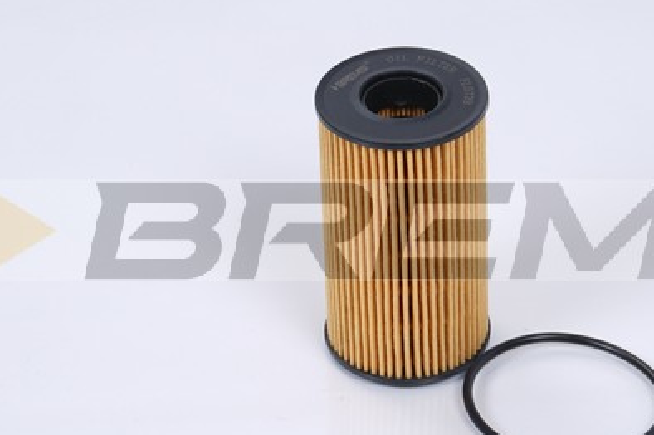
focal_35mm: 93
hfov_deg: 21.8
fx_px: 1688
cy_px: 229
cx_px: 438
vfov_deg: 14.7
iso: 50
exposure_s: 1/200
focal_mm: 61
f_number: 14
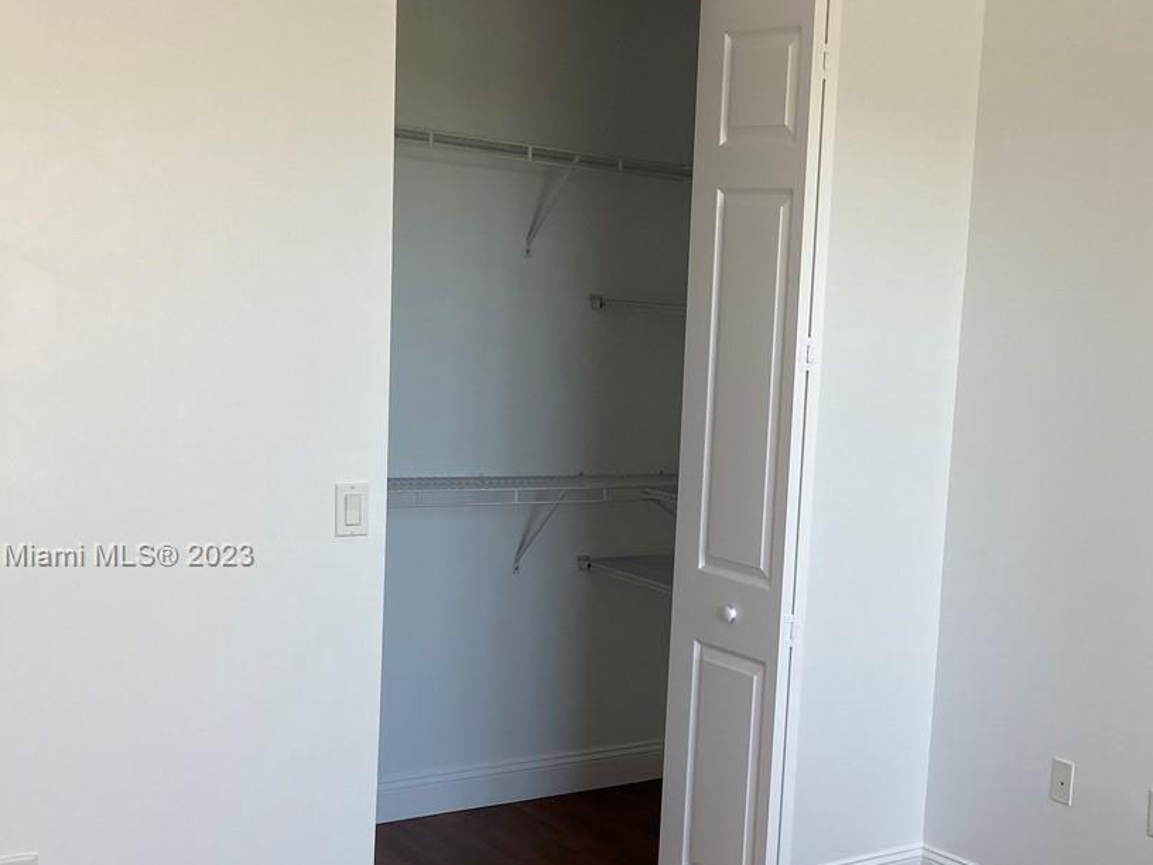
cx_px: 931
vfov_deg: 28.4
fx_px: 1699
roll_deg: -3.7
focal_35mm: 51
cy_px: 557
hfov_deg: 36.2
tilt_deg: -7.4
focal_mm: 4.25
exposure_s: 1/122
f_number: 1.8
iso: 32
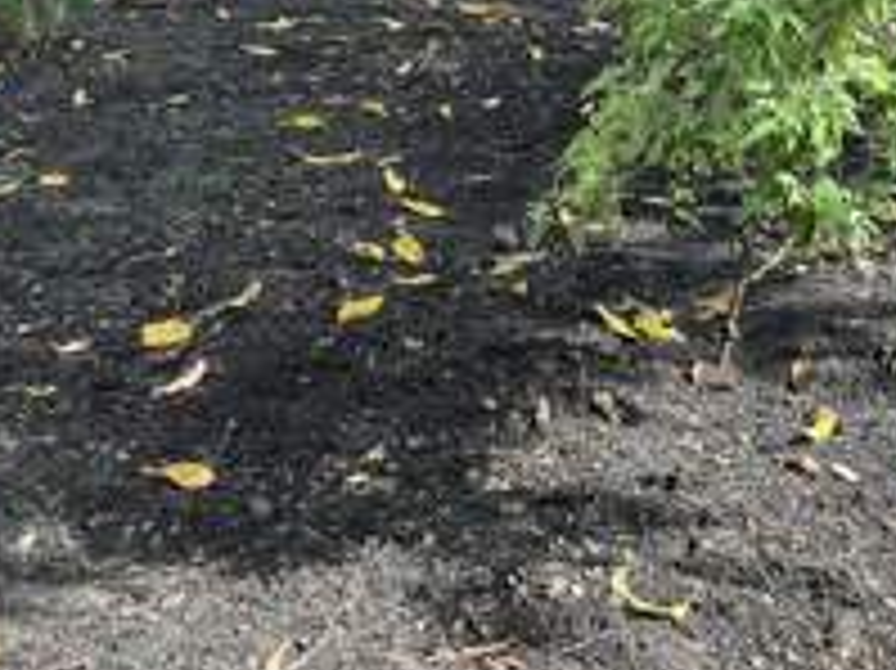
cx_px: 599
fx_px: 1811
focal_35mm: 70
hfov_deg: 27.6
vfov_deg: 20.5
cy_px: 38
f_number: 1.8
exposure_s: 1/264
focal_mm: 3
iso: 16
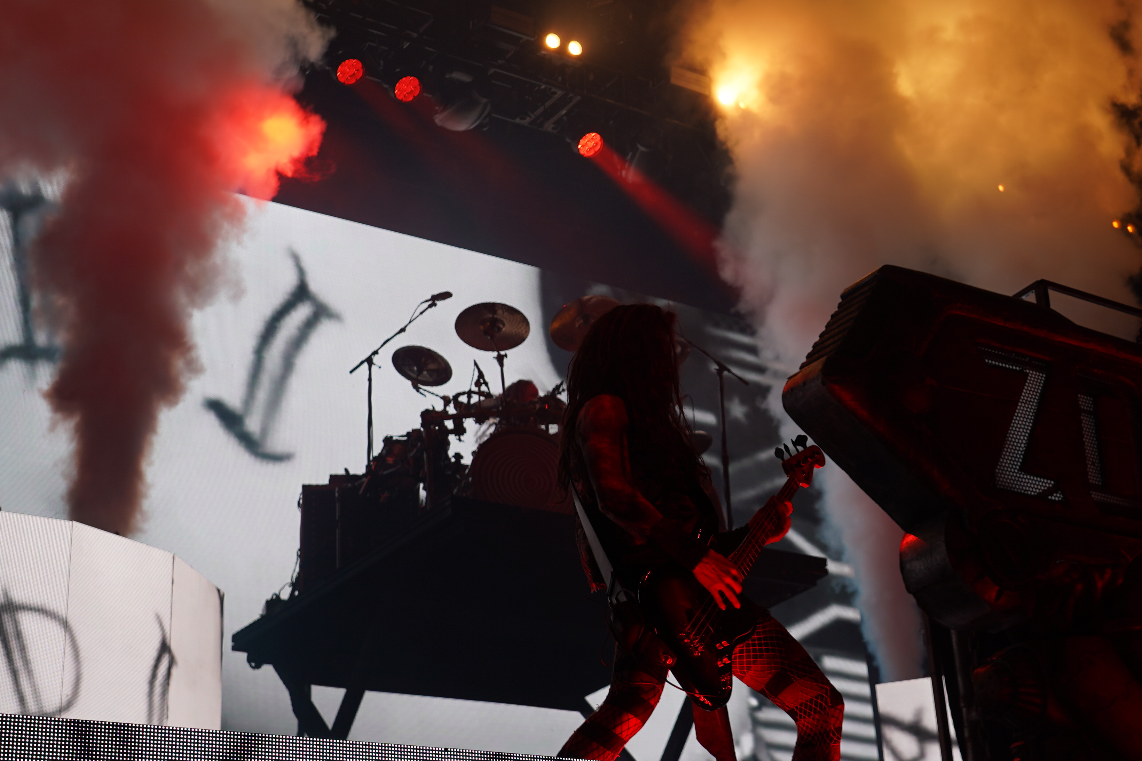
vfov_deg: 21.2
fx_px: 2030
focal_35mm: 64
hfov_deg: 30.8
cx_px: 878
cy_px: 308
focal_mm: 35
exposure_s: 1/60
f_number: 5
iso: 100
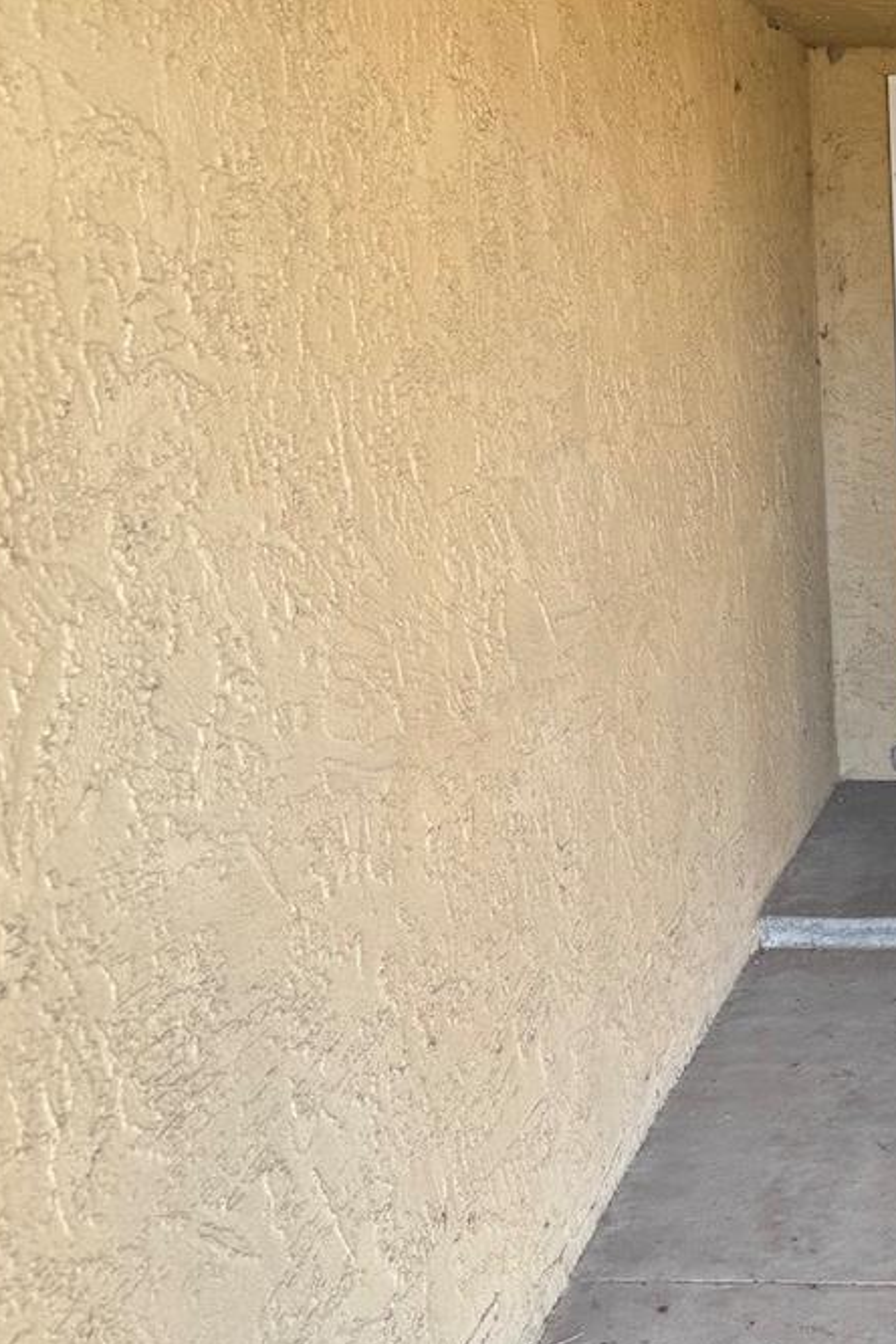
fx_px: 1792
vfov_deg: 41.1
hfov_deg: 24.5
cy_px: 611
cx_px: 1168
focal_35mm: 48
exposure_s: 1/121
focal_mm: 6.76
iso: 80
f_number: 1.78
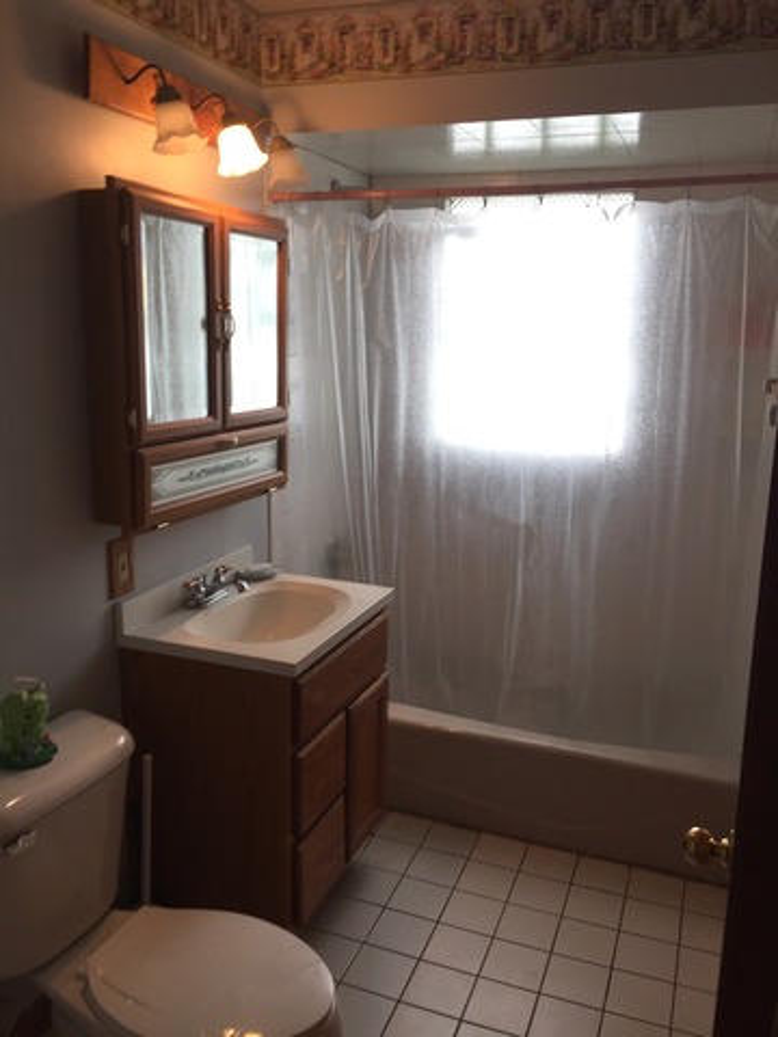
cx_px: 389
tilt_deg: -11.0
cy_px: 518
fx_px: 869
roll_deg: -0.2
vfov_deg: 61.7
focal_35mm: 29
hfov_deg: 48.2
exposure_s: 1/60
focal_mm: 4.15
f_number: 2.2
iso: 32
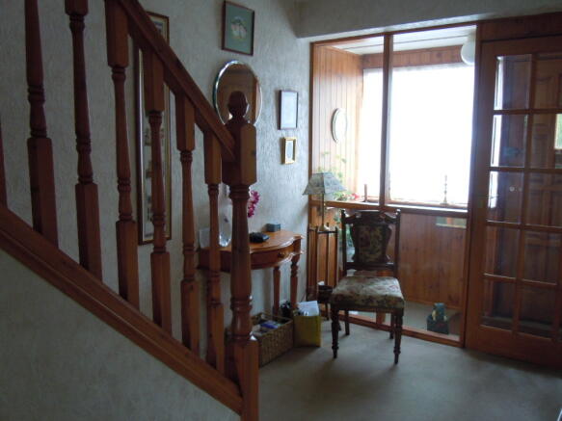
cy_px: 210
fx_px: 487
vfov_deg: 46.8
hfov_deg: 60.0
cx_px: 281
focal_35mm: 30
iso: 400
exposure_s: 1/40
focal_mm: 5.4
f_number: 3.5
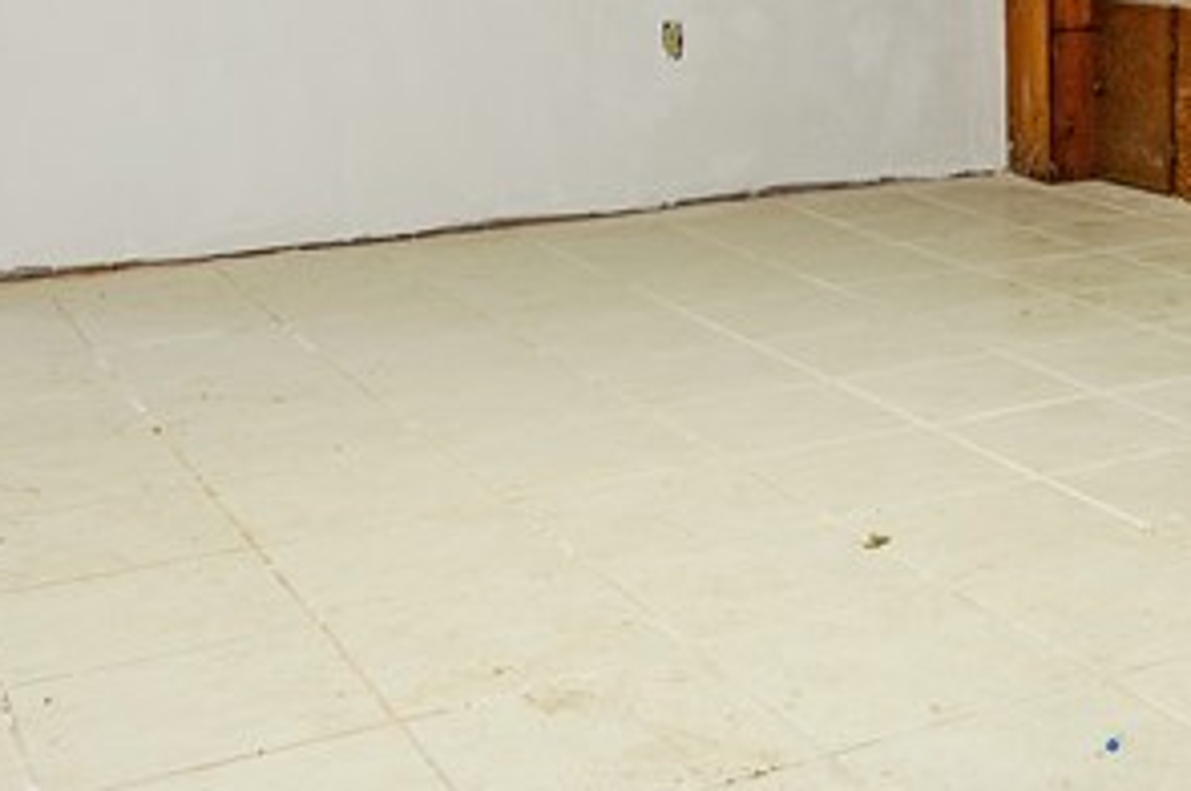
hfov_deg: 31.9
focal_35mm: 59
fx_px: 1950
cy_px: -230
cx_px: 1134
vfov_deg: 20.9
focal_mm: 16
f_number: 6.3
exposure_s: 1/2.5
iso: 320
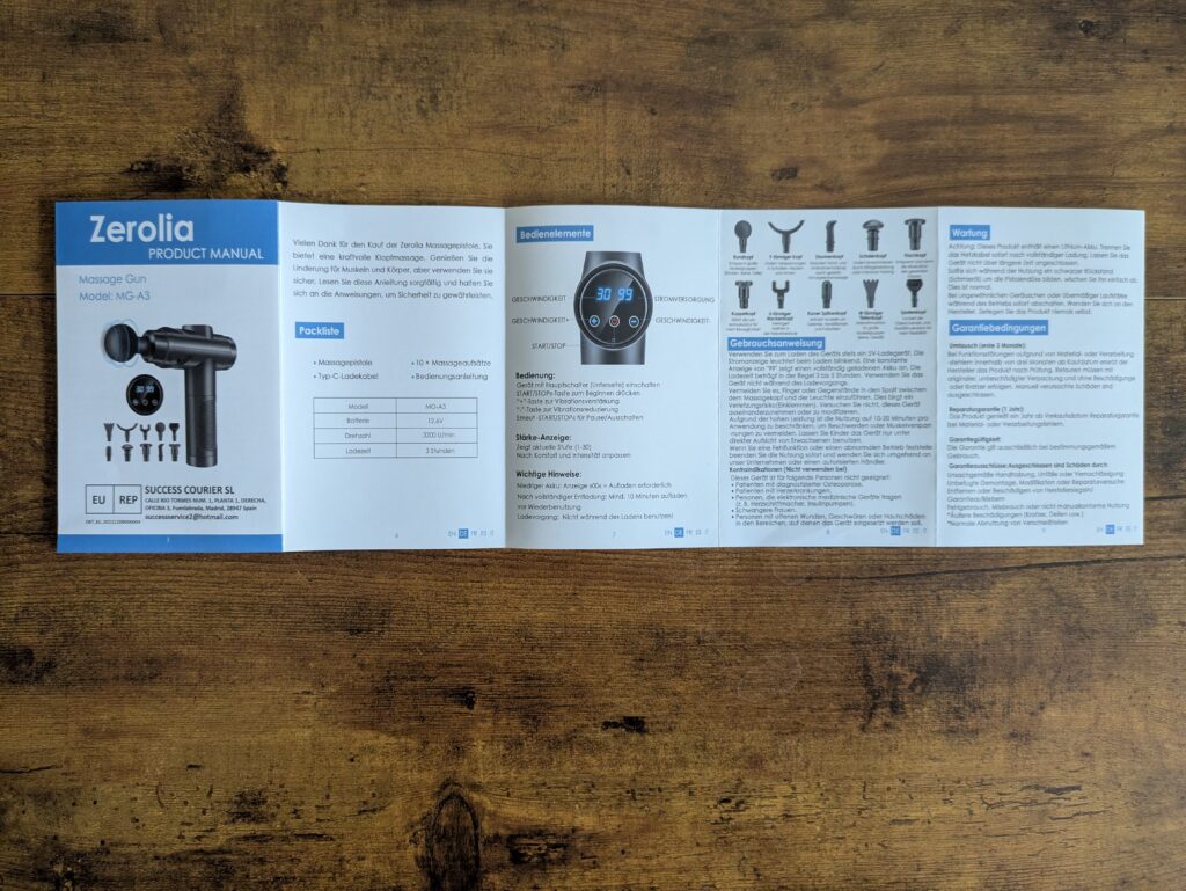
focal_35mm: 25
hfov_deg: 69.4
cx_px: 593
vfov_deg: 54.9
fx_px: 857
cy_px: 446
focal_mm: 5.43
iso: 449
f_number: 1.89
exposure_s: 1/25
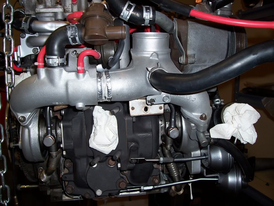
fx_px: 269
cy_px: 103
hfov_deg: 54.0
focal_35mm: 34
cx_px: 137
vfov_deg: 41.8
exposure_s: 1/60
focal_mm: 5.6
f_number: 2.7
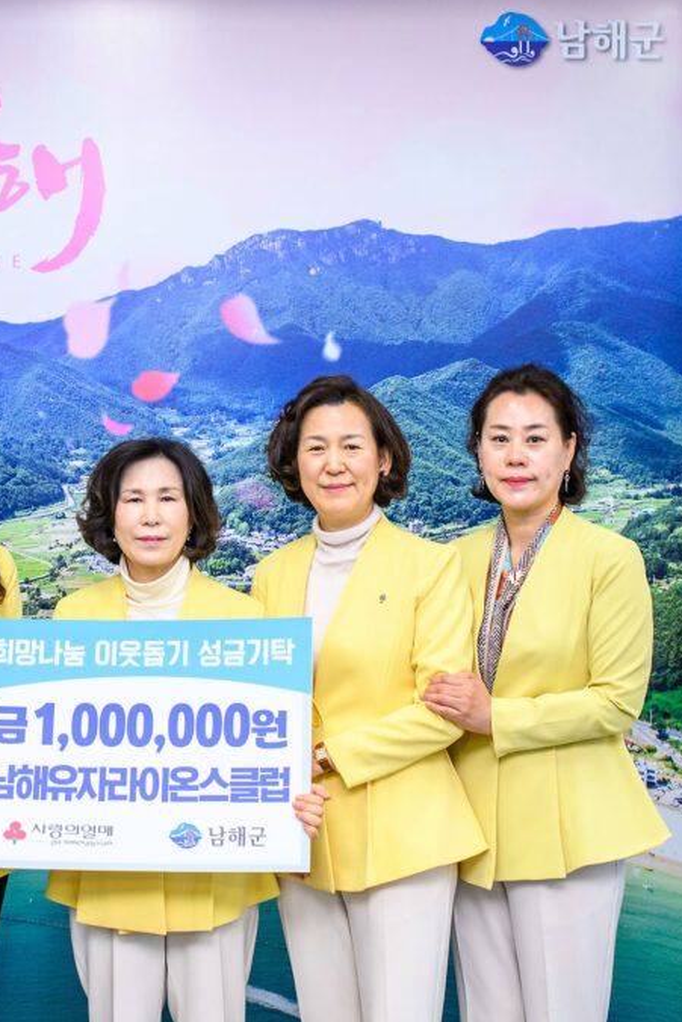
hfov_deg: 25.0
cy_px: 511
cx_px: 110
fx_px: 1505
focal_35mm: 53
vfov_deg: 37.5
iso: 1600
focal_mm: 35
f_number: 4
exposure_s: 1/160
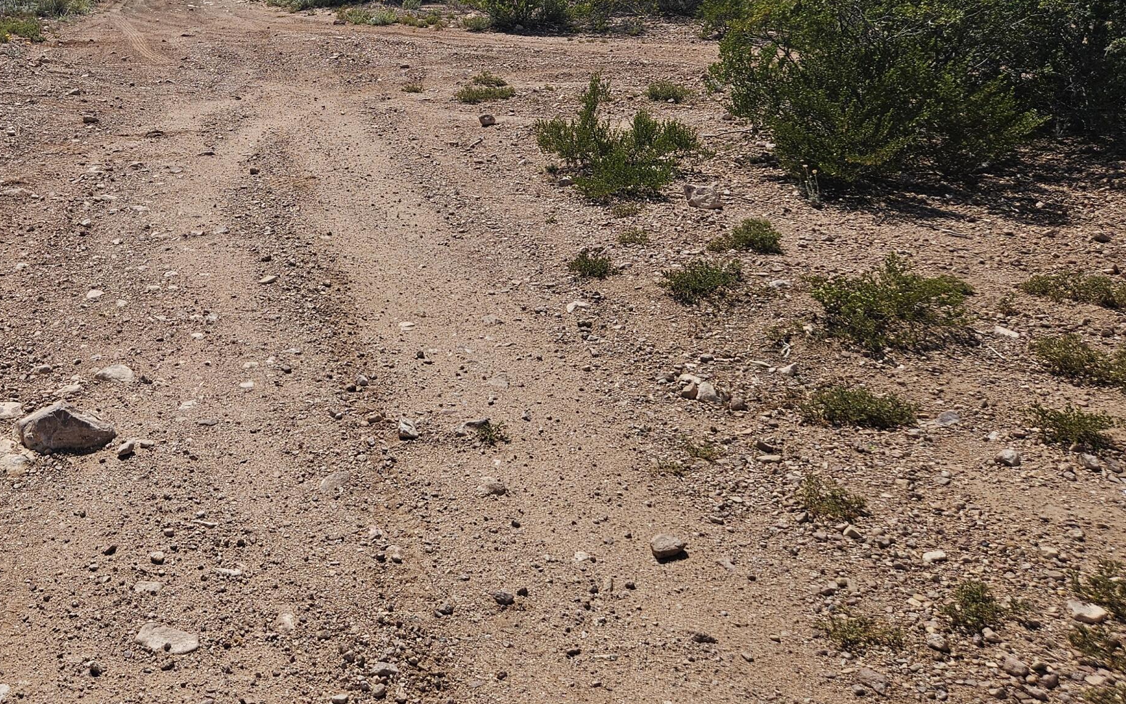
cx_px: 267
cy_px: 129
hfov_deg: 47.3
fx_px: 1228
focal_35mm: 40
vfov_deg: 31.1
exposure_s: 1/3436
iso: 25
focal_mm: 5.4
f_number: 1.8
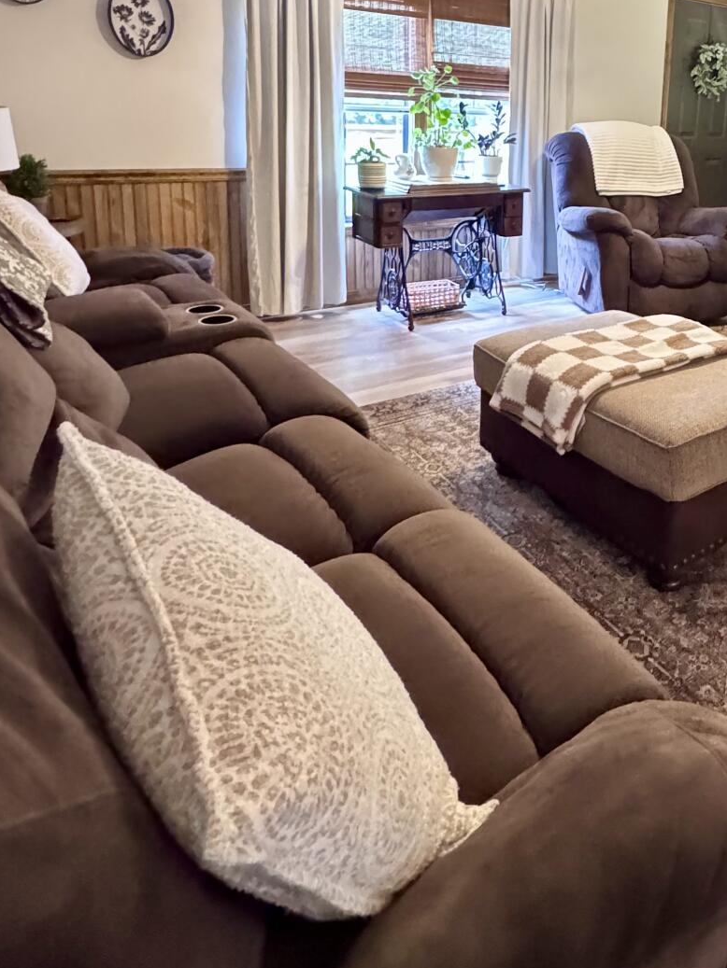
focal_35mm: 27
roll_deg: -4.0
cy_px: 243
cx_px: 652
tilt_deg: -11.3
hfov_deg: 46.4
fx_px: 756
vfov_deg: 61.7
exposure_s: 1/30
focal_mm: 2.22
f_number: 2.2
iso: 1600
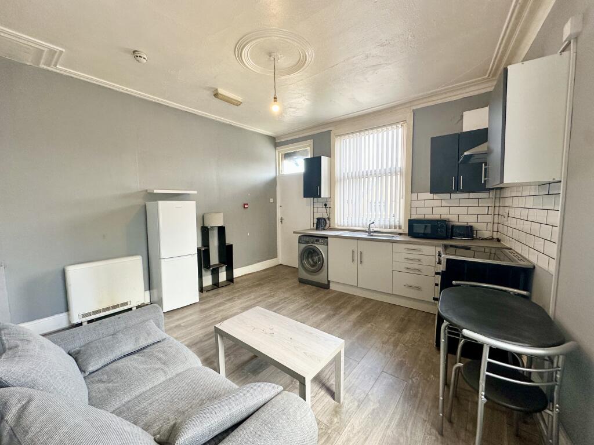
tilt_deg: -4.1
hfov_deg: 102.1
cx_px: 297
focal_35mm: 14
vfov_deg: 85.7
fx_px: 240
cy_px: 222
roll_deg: +0.2
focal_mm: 2.22
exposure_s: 1/100
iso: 125
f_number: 2.2
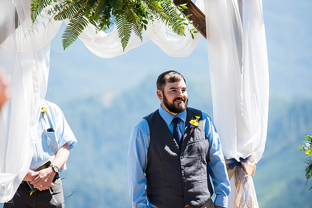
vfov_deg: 6.9
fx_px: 1734
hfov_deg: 10.3
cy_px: 104
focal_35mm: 200
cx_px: 156
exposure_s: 1/400
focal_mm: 200
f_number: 4
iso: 100
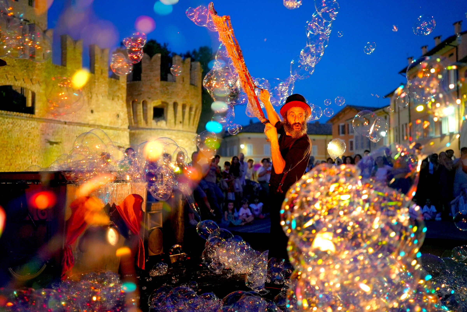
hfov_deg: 54.4
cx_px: 234
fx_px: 454
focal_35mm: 35
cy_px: 156
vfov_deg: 37.9
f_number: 2
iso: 3200
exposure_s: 1/125
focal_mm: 35
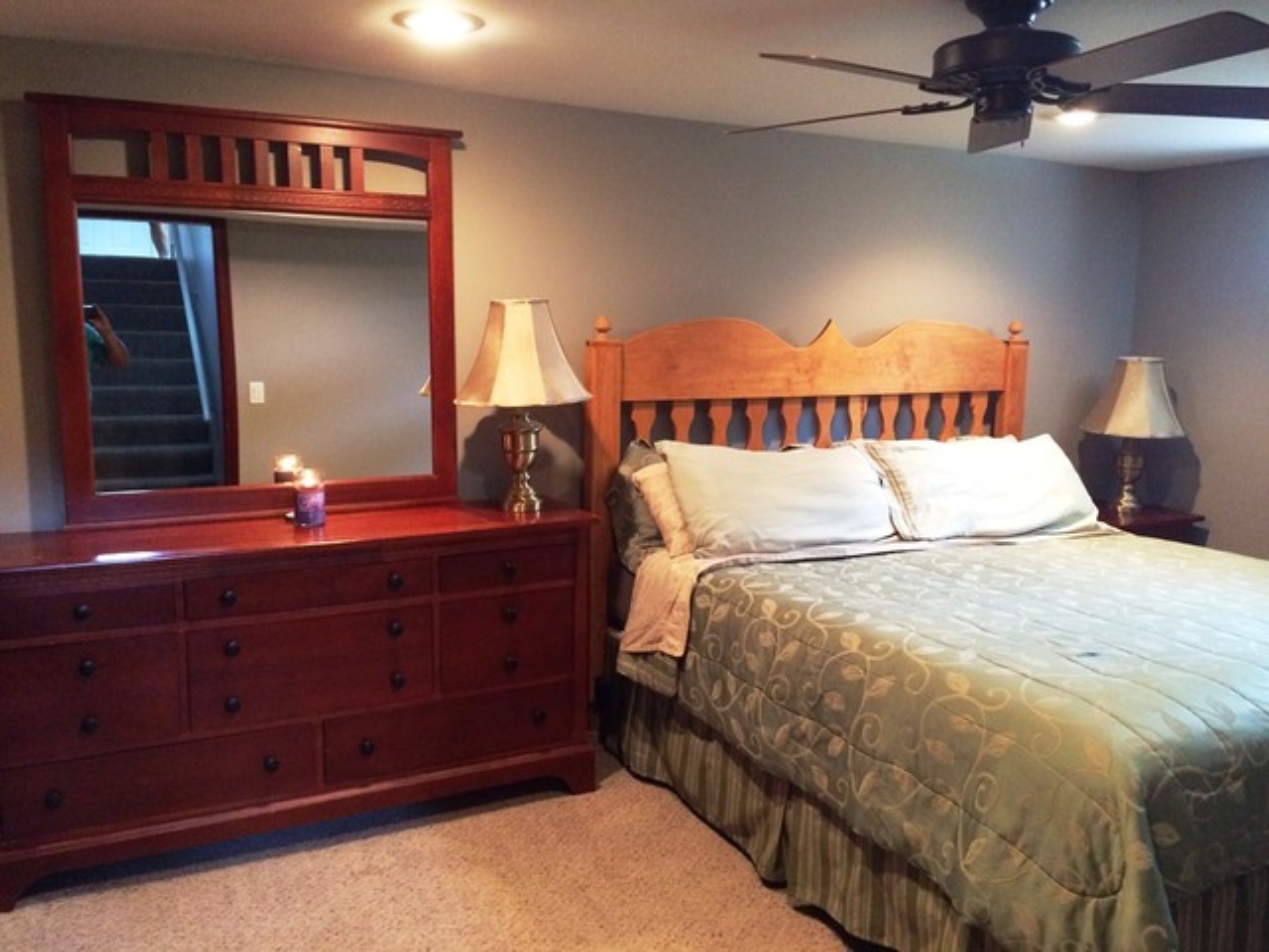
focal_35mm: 29
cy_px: 476
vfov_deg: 48.2
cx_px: 634
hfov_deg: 61.7
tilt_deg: -9.0
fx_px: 1063
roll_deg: -0.4
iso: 320
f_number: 2.2
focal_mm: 4.15
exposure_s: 1/30
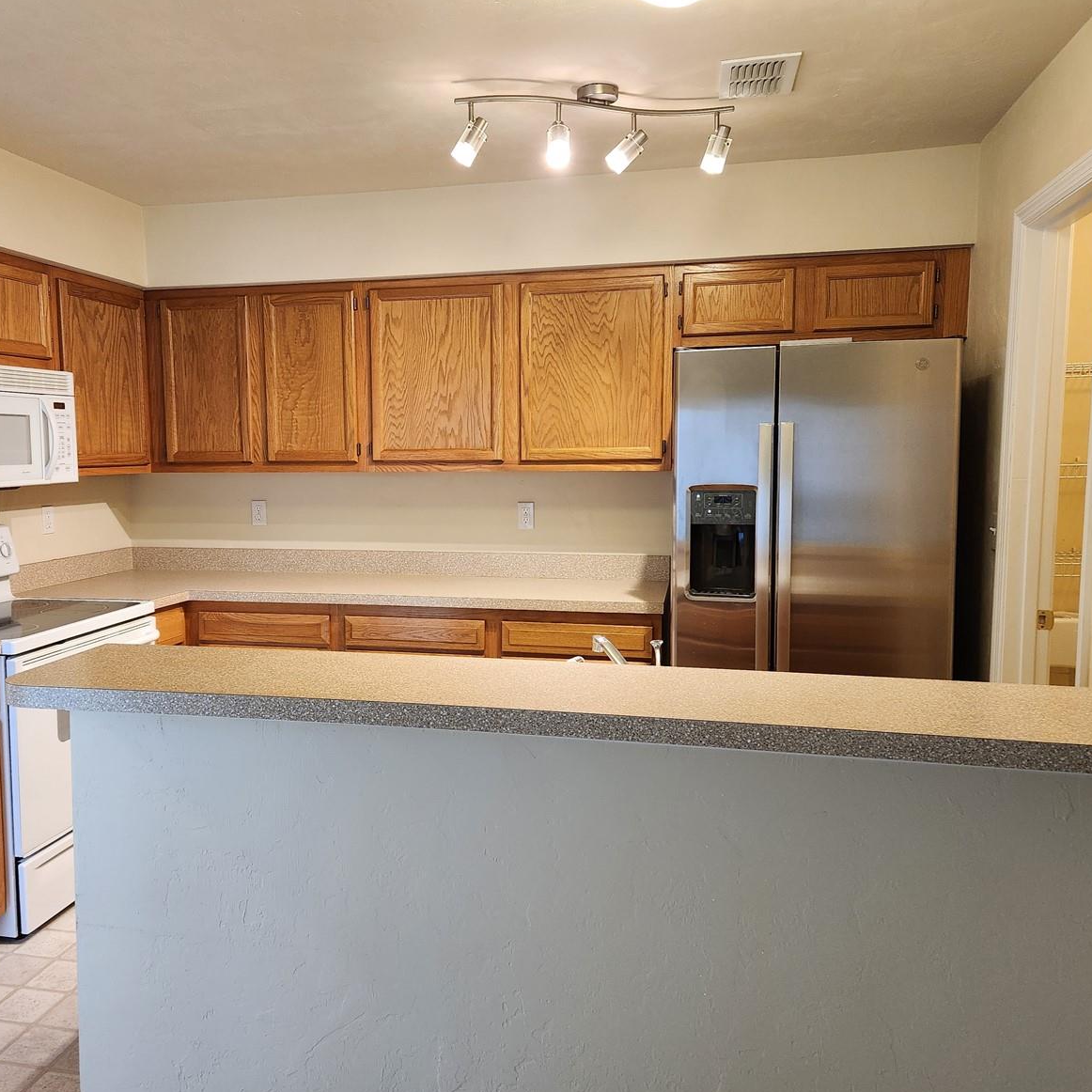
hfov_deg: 56.9
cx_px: 441
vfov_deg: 57.3
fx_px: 999
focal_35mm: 28
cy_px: 540
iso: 250
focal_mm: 5.4
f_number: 1.8
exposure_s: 1/120
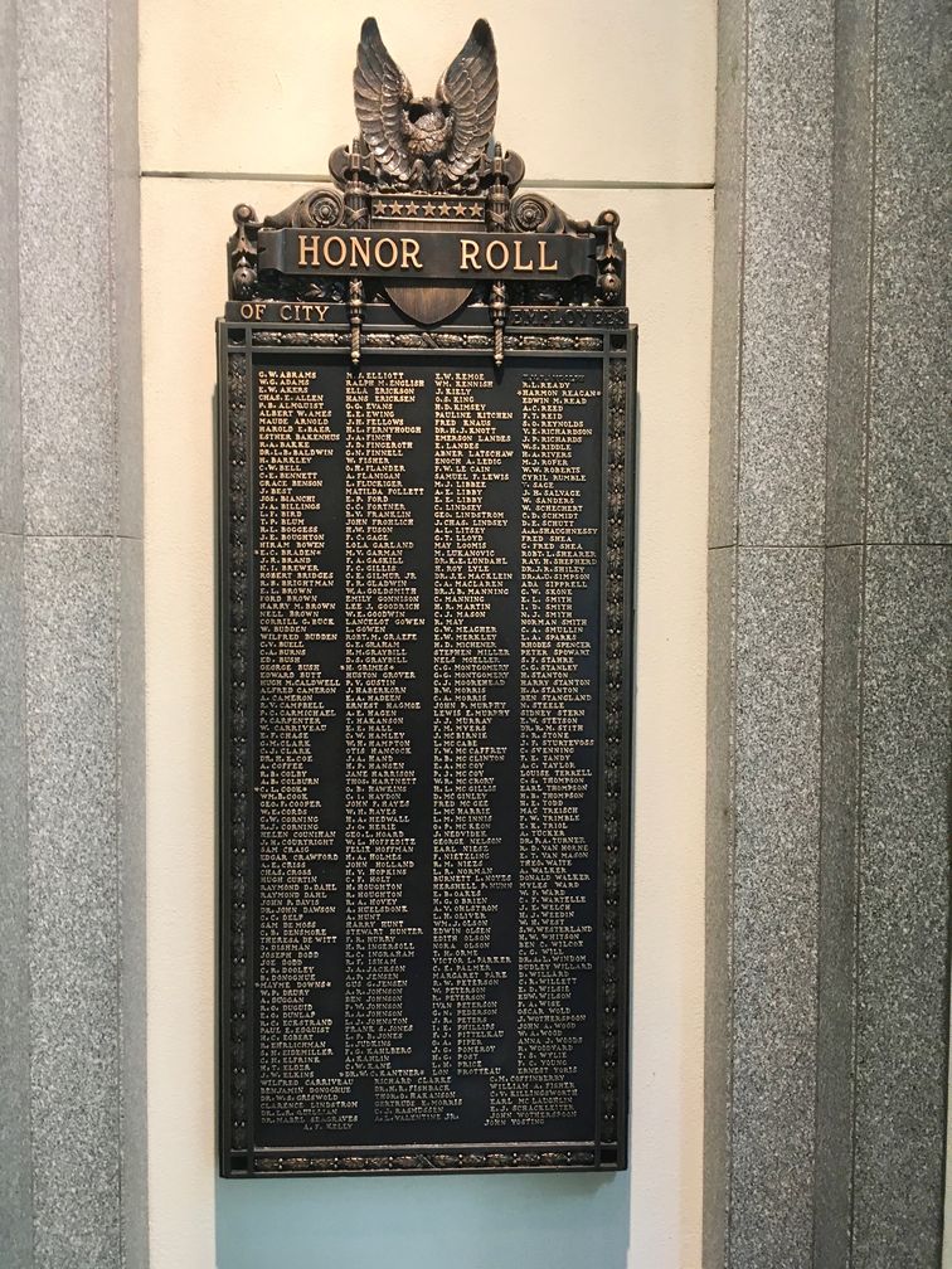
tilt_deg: -2.4
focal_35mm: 29
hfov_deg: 48.2
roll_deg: -0.4
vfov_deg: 61.7
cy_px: 634
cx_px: 476
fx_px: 1063
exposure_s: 1/30
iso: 80
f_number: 2.2
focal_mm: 4.15
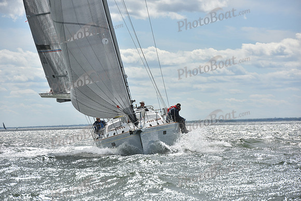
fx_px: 1673
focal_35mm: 200
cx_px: 150
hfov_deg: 10.3
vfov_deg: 6.9
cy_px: 100
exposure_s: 1/1600
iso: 320
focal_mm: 200
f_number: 9
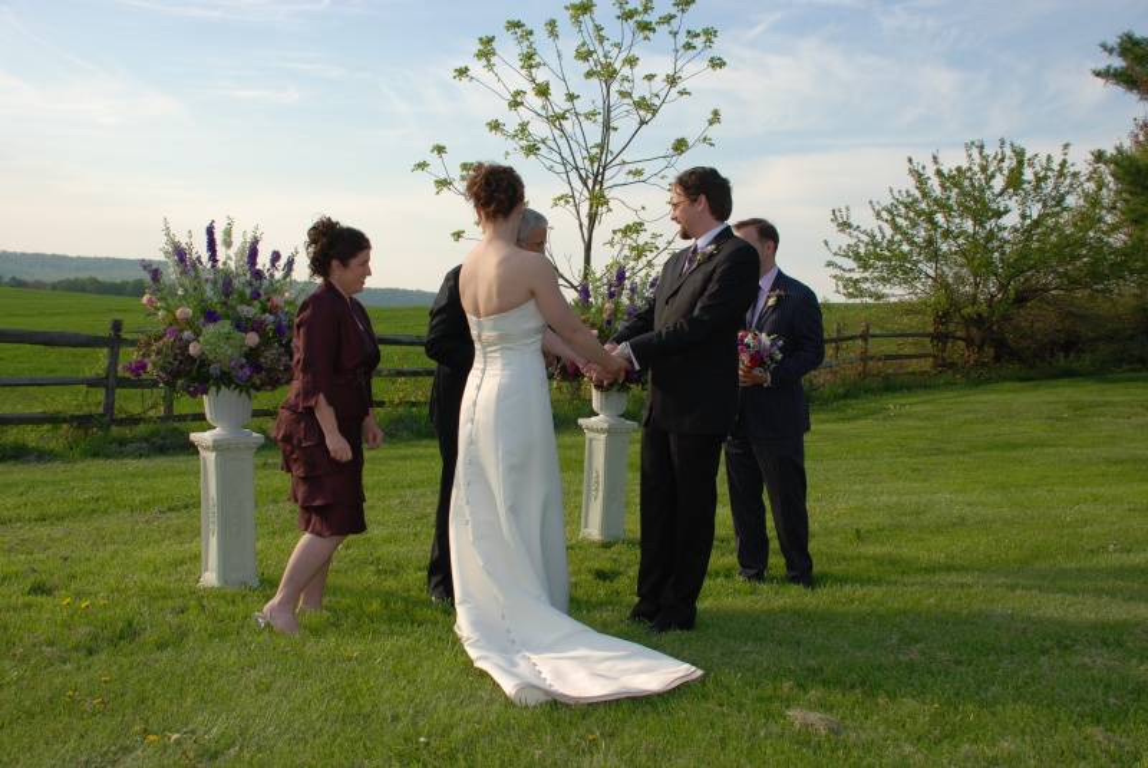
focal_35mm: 39
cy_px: 384
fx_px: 1245
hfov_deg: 49.5
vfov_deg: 34.3
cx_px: 574
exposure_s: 1/160
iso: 100
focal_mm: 26
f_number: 6.3
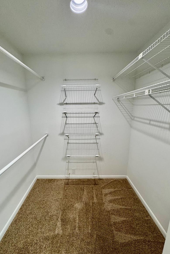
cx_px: 77
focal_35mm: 15
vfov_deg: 100.4
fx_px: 106
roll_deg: +1.7
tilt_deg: -12.9
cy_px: 130
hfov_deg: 77.2
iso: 200
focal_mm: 2.22
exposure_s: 1/60
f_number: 2.2
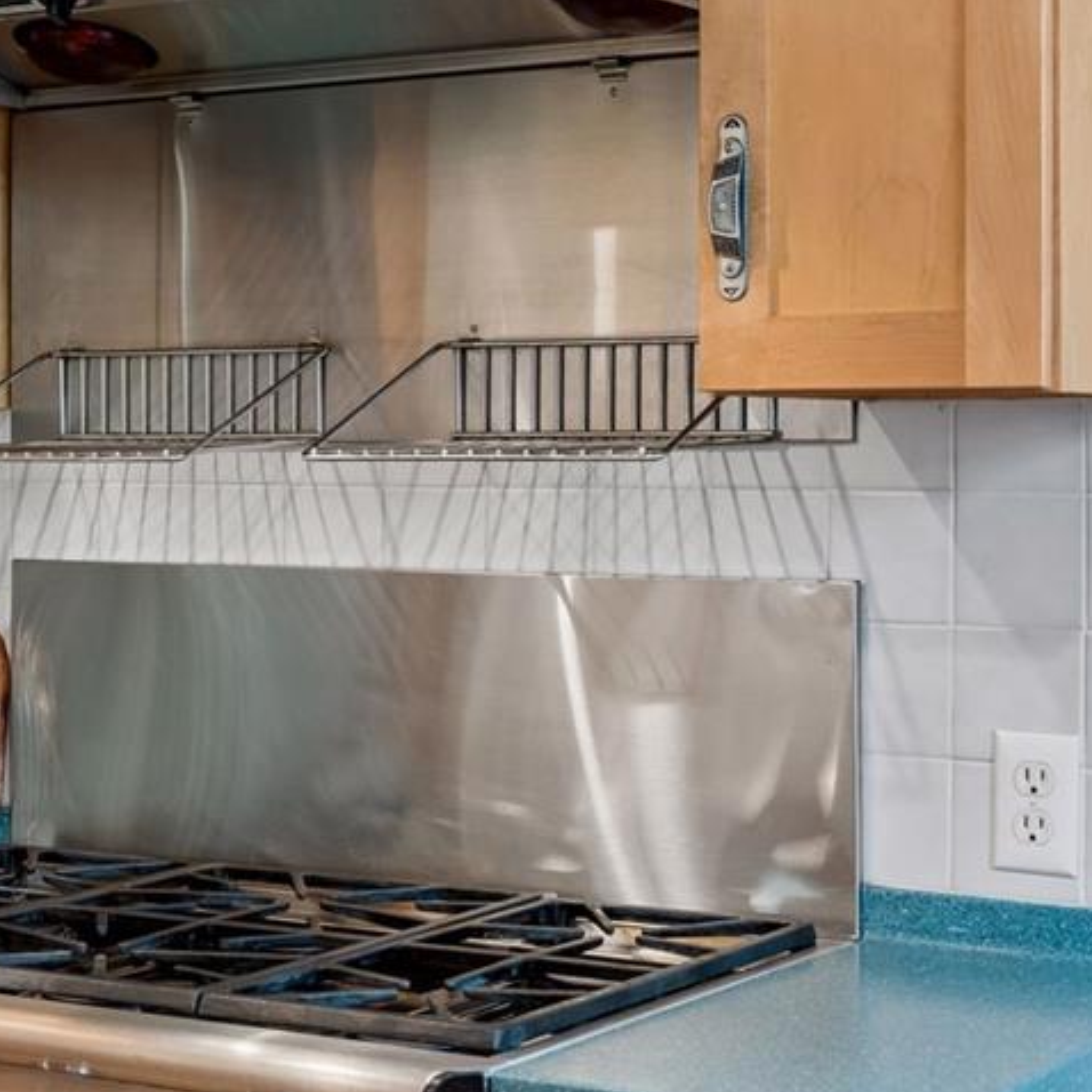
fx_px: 2891
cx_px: 192
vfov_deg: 21.3
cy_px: 379
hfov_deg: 21.1
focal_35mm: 81
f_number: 9
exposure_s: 1/2.5
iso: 400
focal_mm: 38
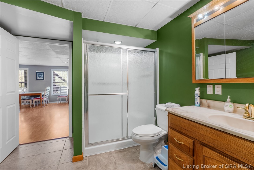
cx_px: 127
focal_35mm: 16
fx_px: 113
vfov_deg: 73.8
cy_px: 85
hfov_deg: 96.7
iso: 400
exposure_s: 1
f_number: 11
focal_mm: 16
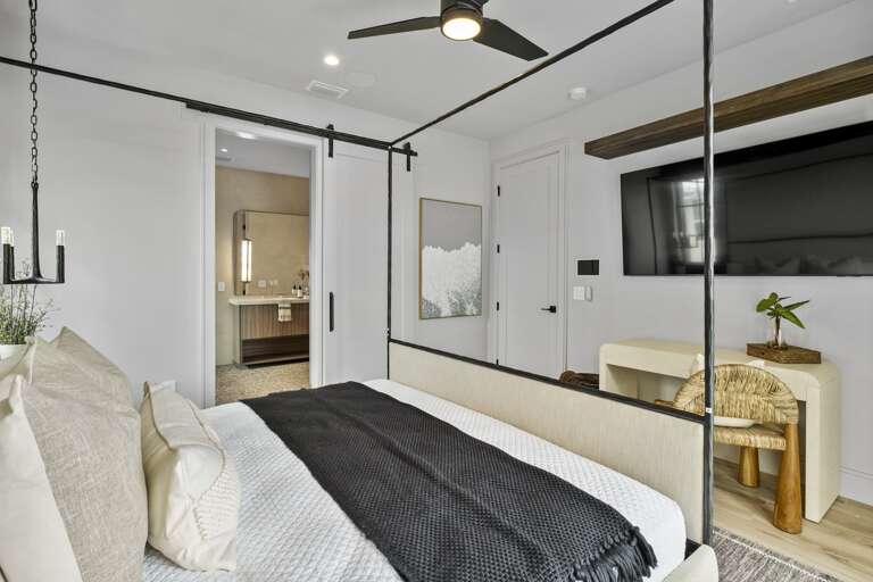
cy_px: 291
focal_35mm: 16
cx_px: 436
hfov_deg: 96.7
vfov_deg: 73.7
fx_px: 388
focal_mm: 10.5
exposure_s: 1/30
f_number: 5
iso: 400
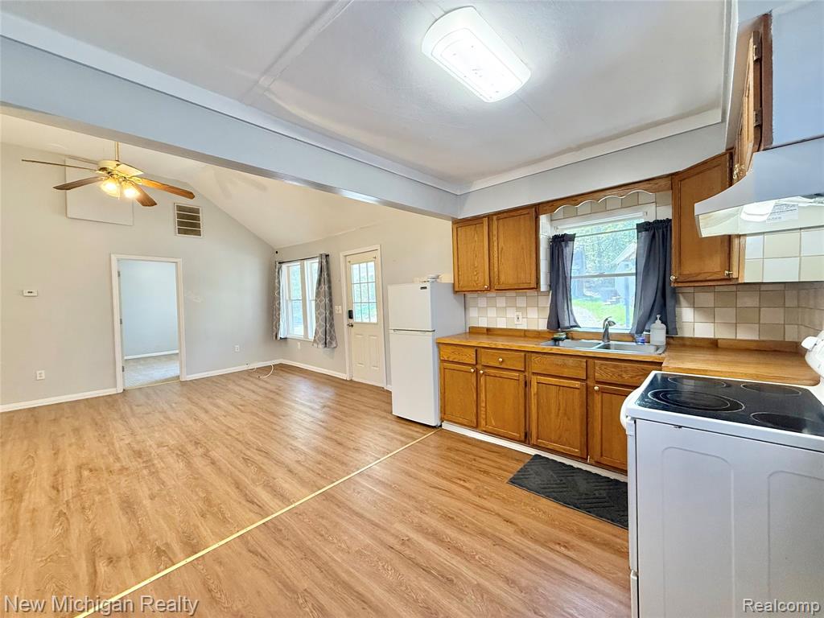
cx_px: 412
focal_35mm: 14
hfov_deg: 102.1
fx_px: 333
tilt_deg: -1.2
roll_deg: +0.7
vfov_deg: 85.7
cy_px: 309
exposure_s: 1/120
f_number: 2.2
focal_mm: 2.22
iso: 250
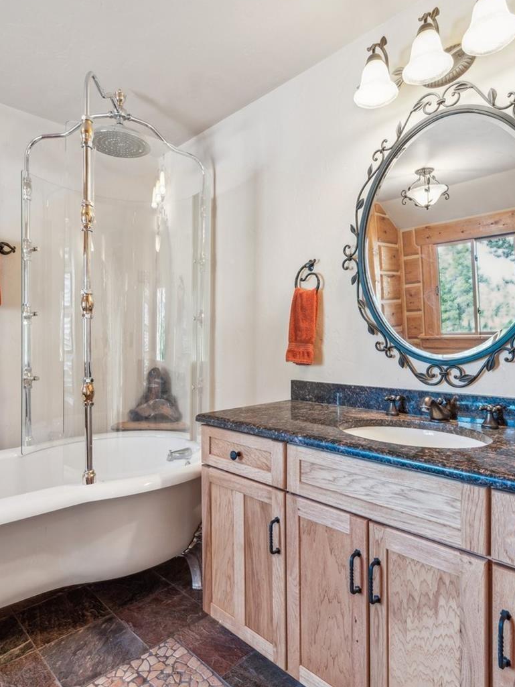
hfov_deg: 63.4
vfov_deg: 79.0
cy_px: 348
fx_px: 416
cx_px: 267
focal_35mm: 21
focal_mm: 14
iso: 100
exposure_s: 1.6
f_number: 9
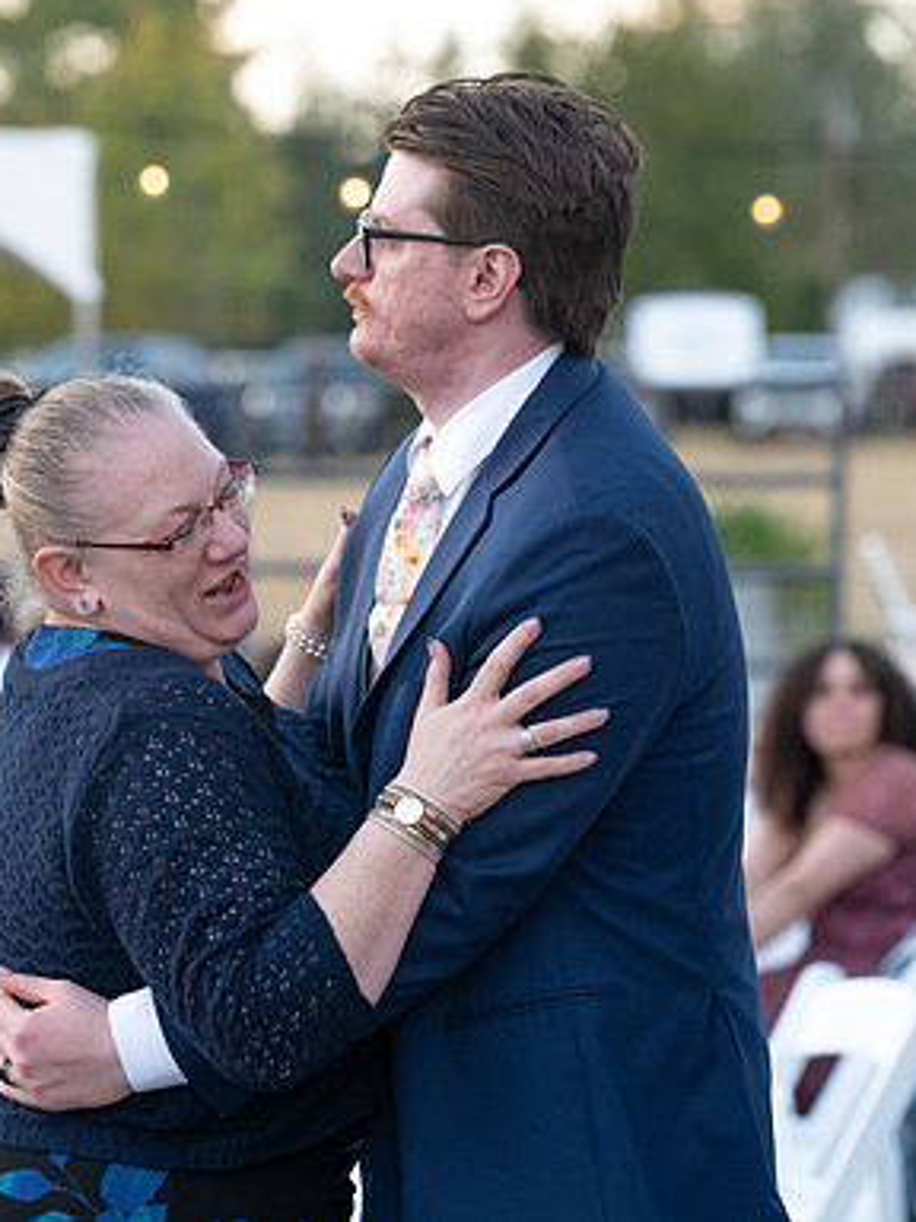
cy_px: 609
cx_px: 302
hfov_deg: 8.1
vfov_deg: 10.8
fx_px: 6457
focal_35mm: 183
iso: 2000
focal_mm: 126
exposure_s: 1/500
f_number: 4
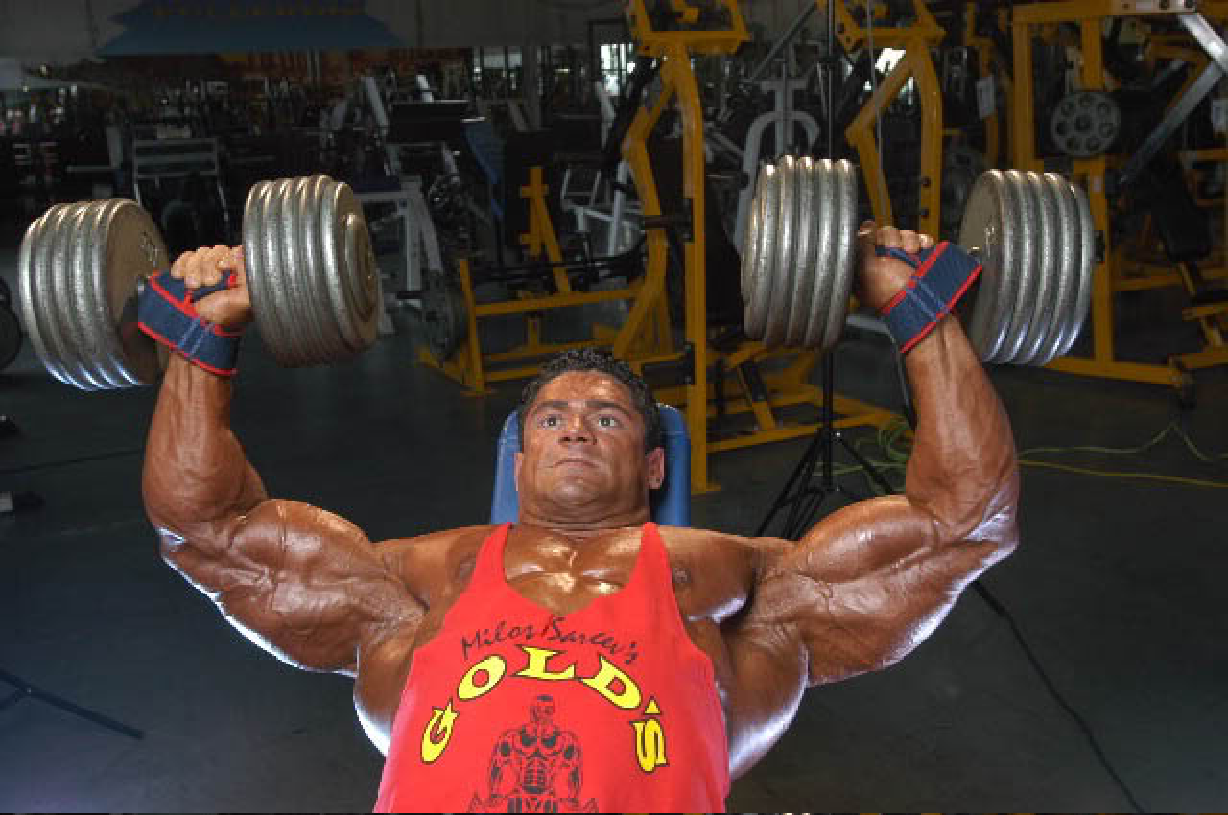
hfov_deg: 53.2
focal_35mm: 36
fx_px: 1226
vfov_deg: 36.8
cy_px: 408
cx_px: 614
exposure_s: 1/60
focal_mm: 24
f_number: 4
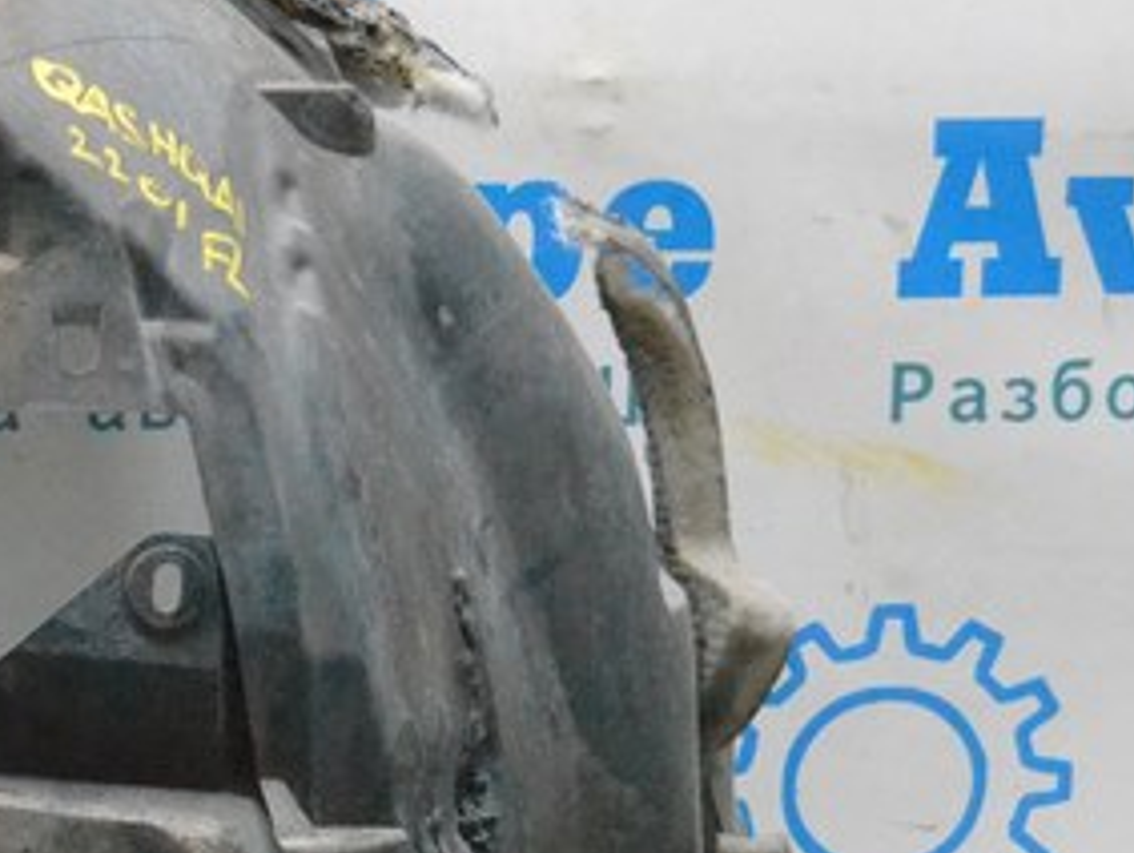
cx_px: -314
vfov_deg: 10.9
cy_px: 553
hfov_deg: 14.0
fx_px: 4459
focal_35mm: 136
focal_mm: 26
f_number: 4.2
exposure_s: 1/500
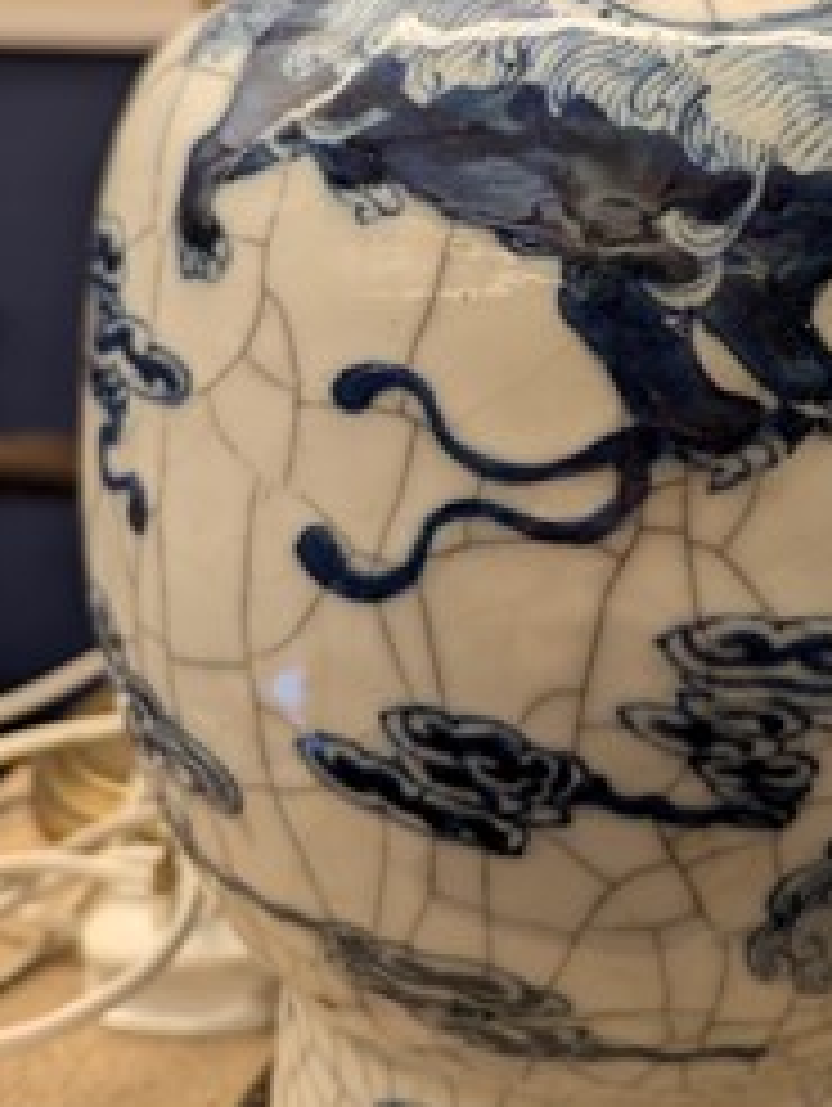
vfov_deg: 46.6
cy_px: 320
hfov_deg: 35.7
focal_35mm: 39
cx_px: 668
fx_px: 1248
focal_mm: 6.81
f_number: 1.85
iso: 333
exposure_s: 1/100
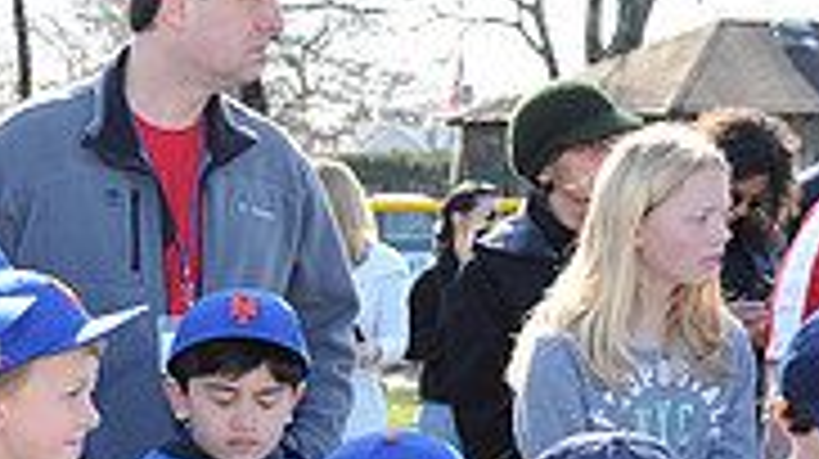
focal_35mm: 120
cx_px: -252
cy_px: 693
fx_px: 2604
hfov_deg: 16.8
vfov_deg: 9.8
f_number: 5
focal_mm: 36
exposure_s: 1/160
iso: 200
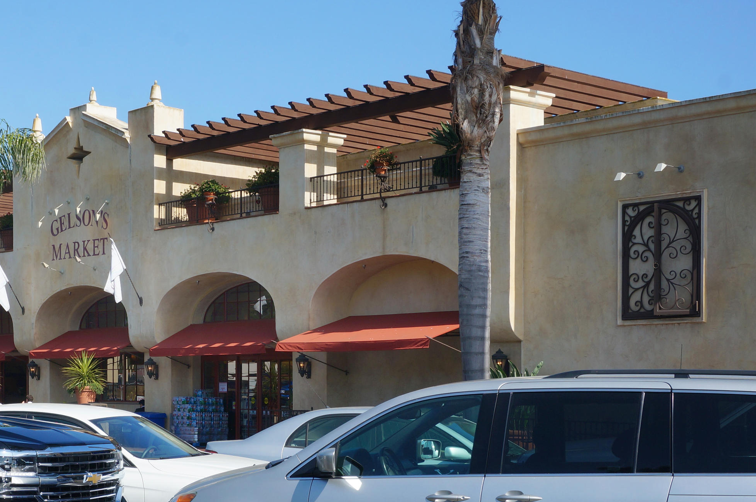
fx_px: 1589
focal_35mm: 76
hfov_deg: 26.4
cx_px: 178
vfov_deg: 17.9
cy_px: 297
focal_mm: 33
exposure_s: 1/100
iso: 100
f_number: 13
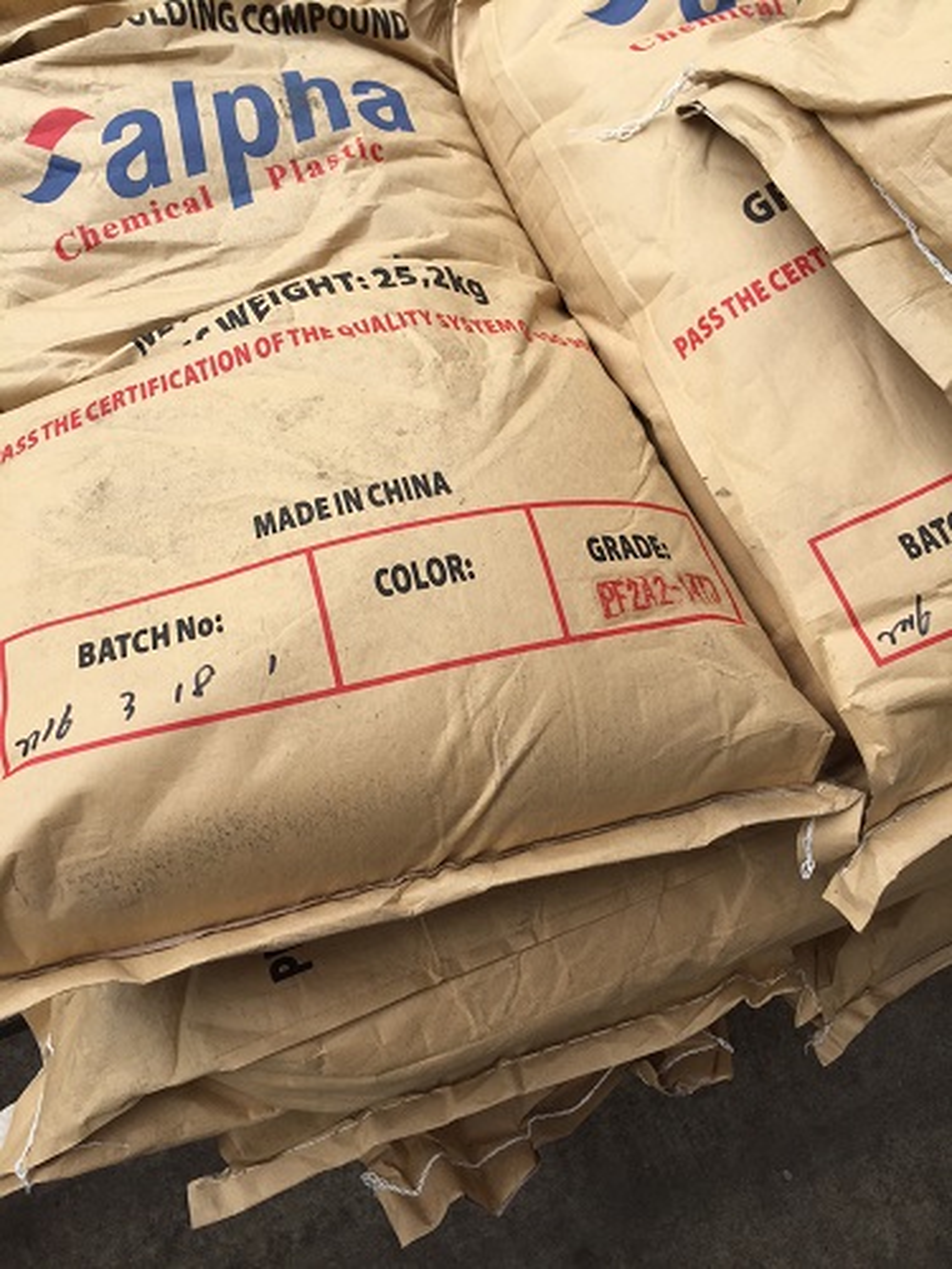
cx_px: 476
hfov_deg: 48.2
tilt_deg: -67.9
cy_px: 634
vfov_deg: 61.7
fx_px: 1063
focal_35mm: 29
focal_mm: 4.15
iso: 32
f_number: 2.2
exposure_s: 1/682
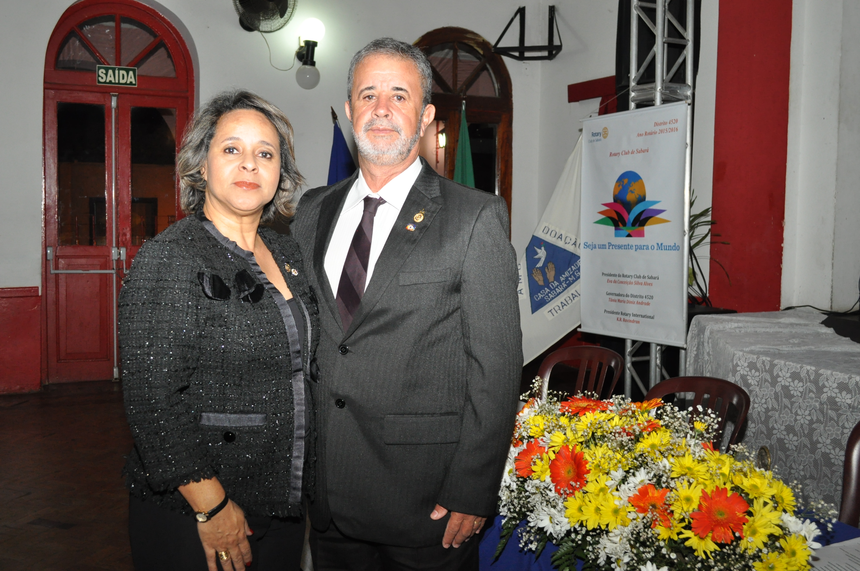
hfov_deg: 49.6
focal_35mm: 39
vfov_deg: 34.1
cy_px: 286
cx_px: 430
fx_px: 931
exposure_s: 1/60
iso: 1000
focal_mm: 26
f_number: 6.3
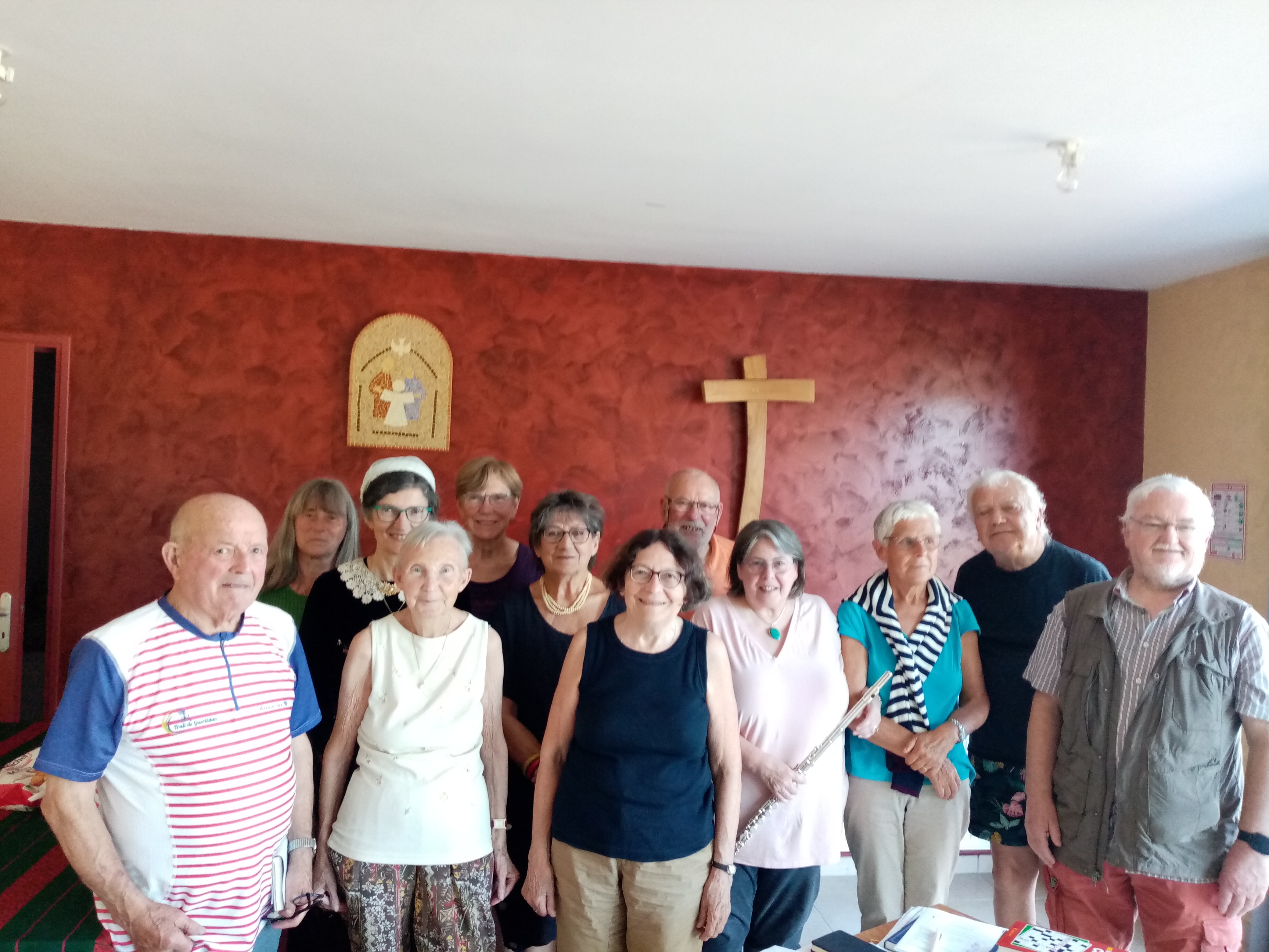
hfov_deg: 67.3
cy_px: 476
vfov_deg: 53.1
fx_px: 953
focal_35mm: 26
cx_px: 634
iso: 375
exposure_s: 1/33.3
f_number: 1.8
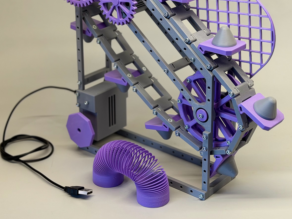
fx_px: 692
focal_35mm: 82
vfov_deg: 17.9
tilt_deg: -20.3
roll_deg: -0.5
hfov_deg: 23.8
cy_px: 49
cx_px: 150
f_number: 1.78
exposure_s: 1/50
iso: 50
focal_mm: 6.76
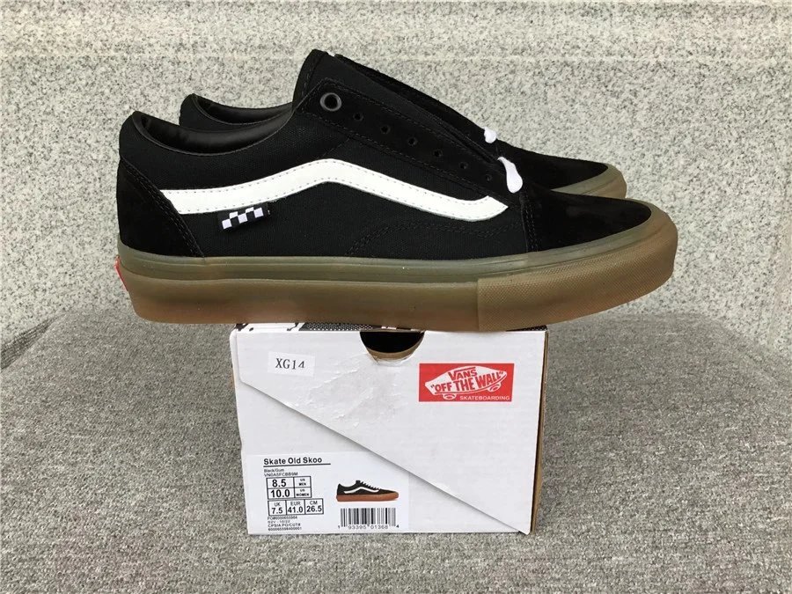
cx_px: 396
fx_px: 709
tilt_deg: -20.2
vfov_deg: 45.4
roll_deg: -0.4
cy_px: 297
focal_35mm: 31
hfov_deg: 58.4
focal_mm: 3.3
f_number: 2.4
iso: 25
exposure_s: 1/50
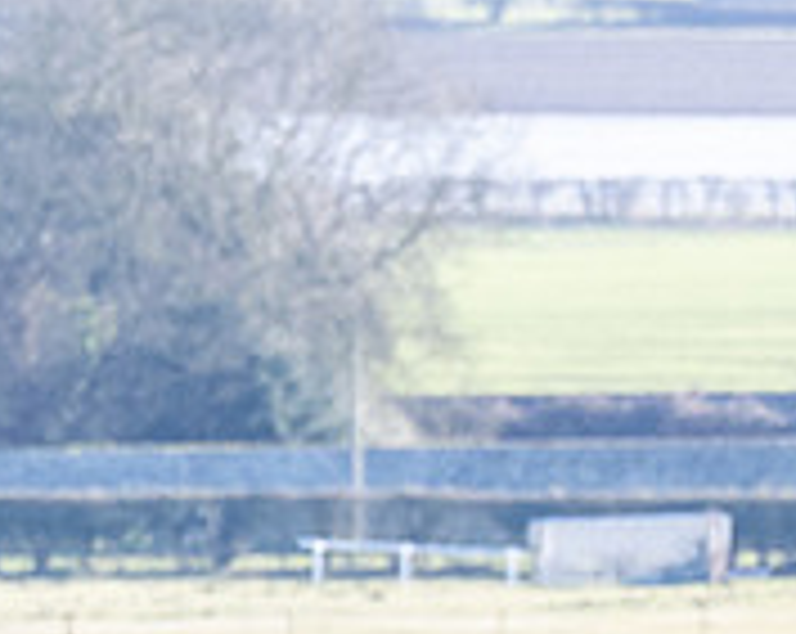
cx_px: 230
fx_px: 34127
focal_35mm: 1451
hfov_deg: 1.3
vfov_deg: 1.1
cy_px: 1210
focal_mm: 200
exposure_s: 1/1250
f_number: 4
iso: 800
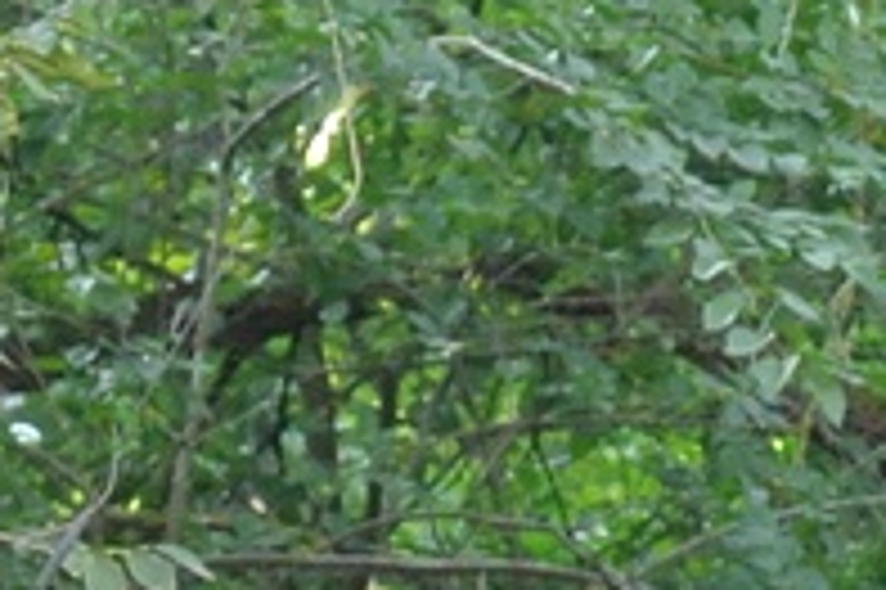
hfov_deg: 2.0
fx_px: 24885
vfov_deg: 1.4
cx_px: 931
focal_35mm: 1012
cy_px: 1531
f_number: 4.5
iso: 400
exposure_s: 1/40
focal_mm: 61.6
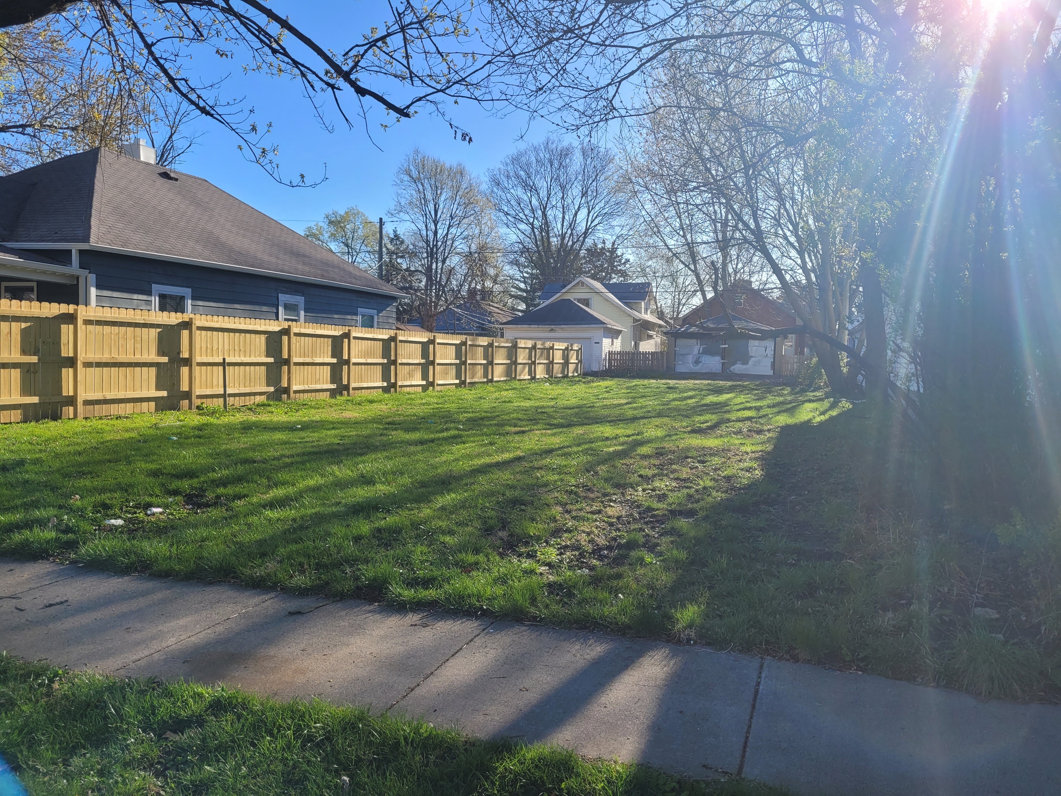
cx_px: 530
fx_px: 797
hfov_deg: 67.3
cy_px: 398
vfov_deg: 53.1
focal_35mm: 26
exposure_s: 1/1521
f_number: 1.8
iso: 40
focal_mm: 5.4
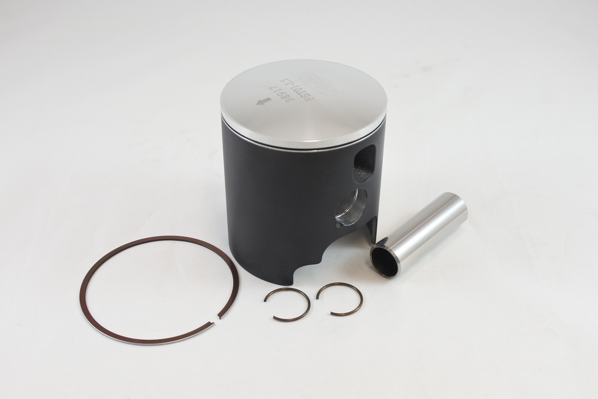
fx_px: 598
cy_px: 200
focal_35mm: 36
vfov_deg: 36.9
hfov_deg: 53.1
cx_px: 299
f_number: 4
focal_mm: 13.7
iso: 400
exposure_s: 1/160
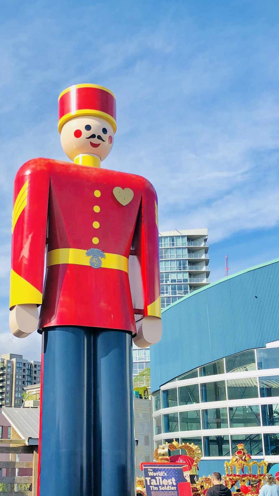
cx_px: 88
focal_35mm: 33
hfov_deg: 35.2
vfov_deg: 59.5
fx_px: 434
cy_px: 245
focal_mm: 4
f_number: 1.8
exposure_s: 1/2288
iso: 20
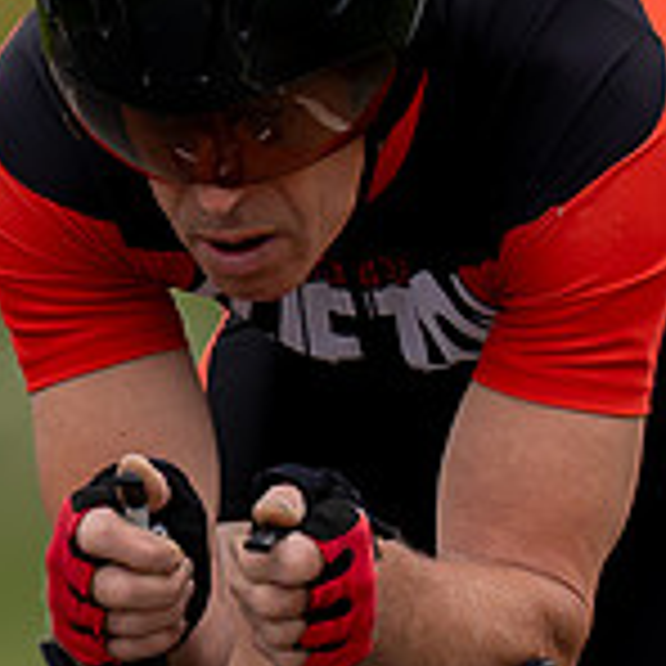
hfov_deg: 1.2
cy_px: 569
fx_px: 32346
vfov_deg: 1.2
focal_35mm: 1486
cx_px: 246
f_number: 3.2
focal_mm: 200
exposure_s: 1/1250
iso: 200
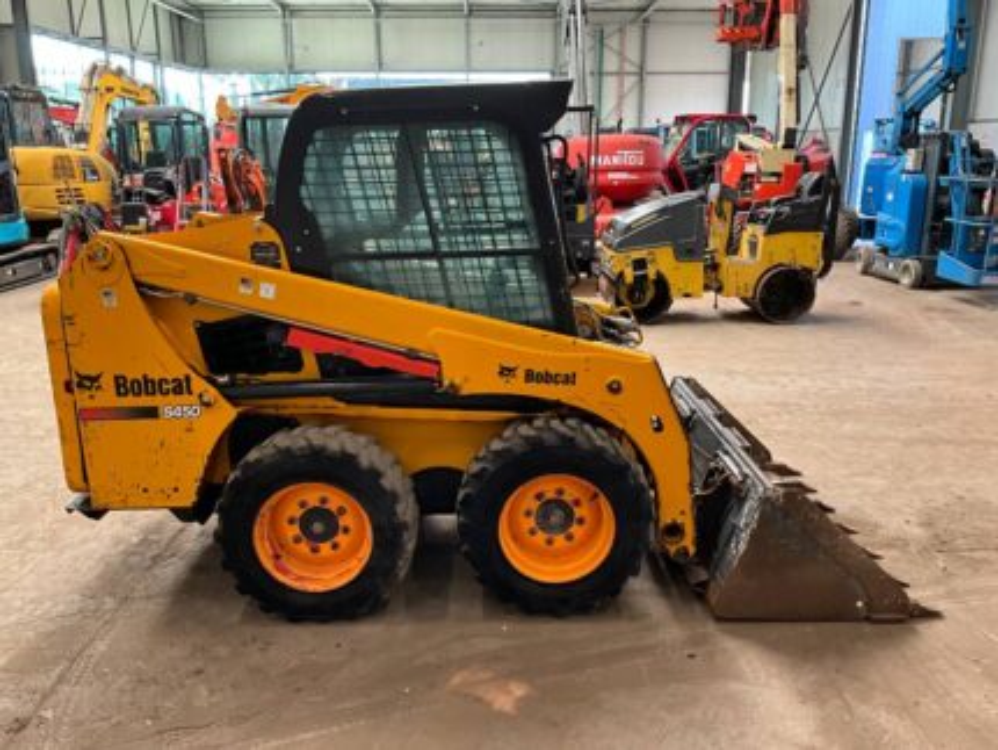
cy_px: 375
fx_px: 837
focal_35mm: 29
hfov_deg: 61.6
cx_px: 499
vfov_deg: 48.3
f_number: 1.8
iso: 80
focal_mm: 3
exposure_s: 1/60
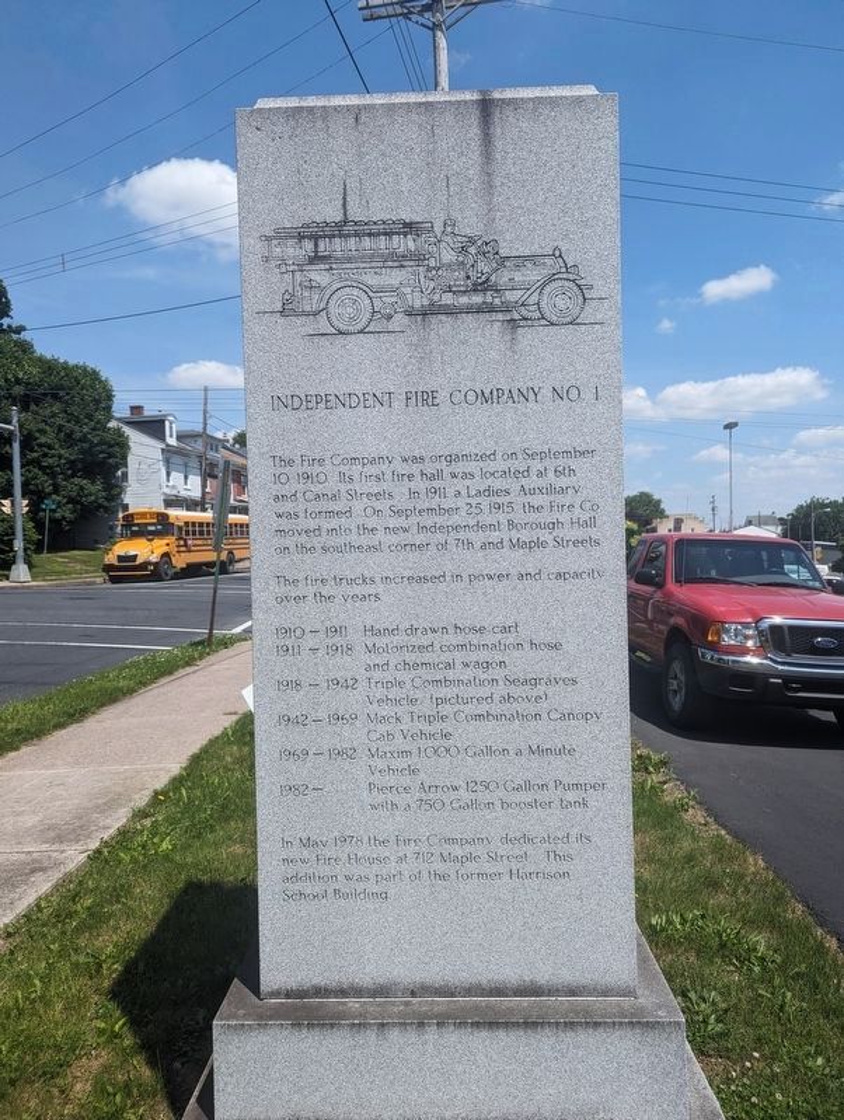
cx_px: 422
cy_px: 560
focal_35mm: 24
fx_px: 778
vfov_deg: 71.5
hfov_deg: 57.0
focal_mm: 6.81
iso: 51
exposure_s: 1/2137
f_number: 1.85
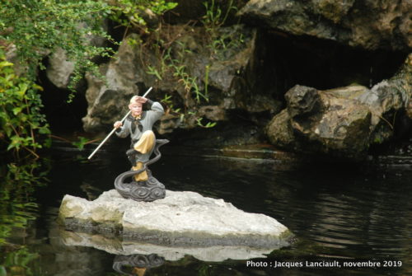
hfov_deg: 7.8
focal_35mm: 262
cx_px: 206
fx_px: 3009
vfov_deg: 5.3
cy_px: 138
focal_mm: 175
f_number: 8
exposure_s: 1/60
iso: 100
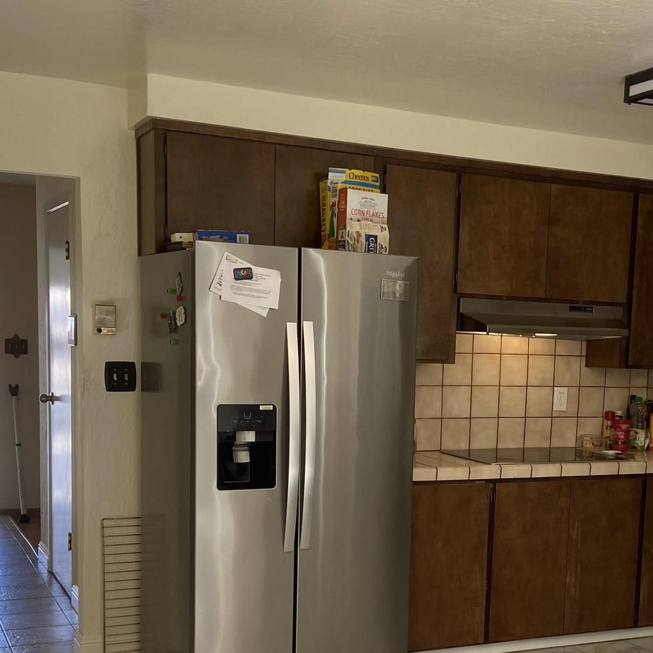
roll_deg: -1.5
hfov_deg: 32.5
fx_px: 1110
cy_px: 487
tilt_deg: -7.7
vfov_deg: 32.2
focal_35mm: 52
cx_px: 446
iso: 50
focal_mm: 4.25
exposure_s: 1/122
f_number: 1.8
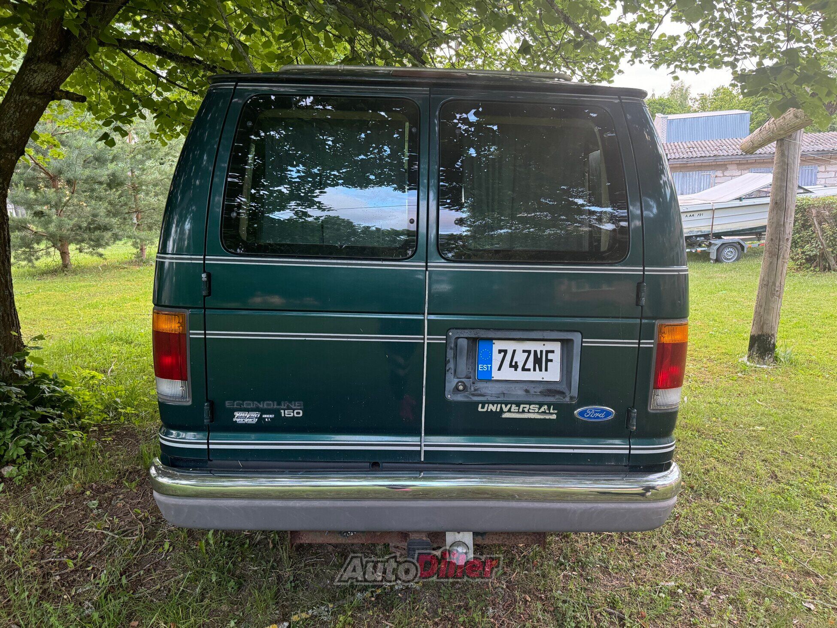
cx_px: 418
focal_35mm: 24
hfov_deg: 71.6
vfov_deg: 56.8
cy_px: 314
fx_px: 580
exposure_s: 1/60
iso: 400
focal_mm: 6.76
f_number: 1.78
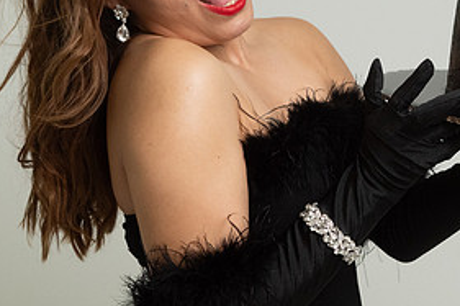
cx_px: 332
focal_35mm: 124
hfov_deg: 16.5
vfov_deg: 11.0
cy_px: 11
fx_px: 1583
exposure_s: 1/320
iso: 3200
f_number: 5.6
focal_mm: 60
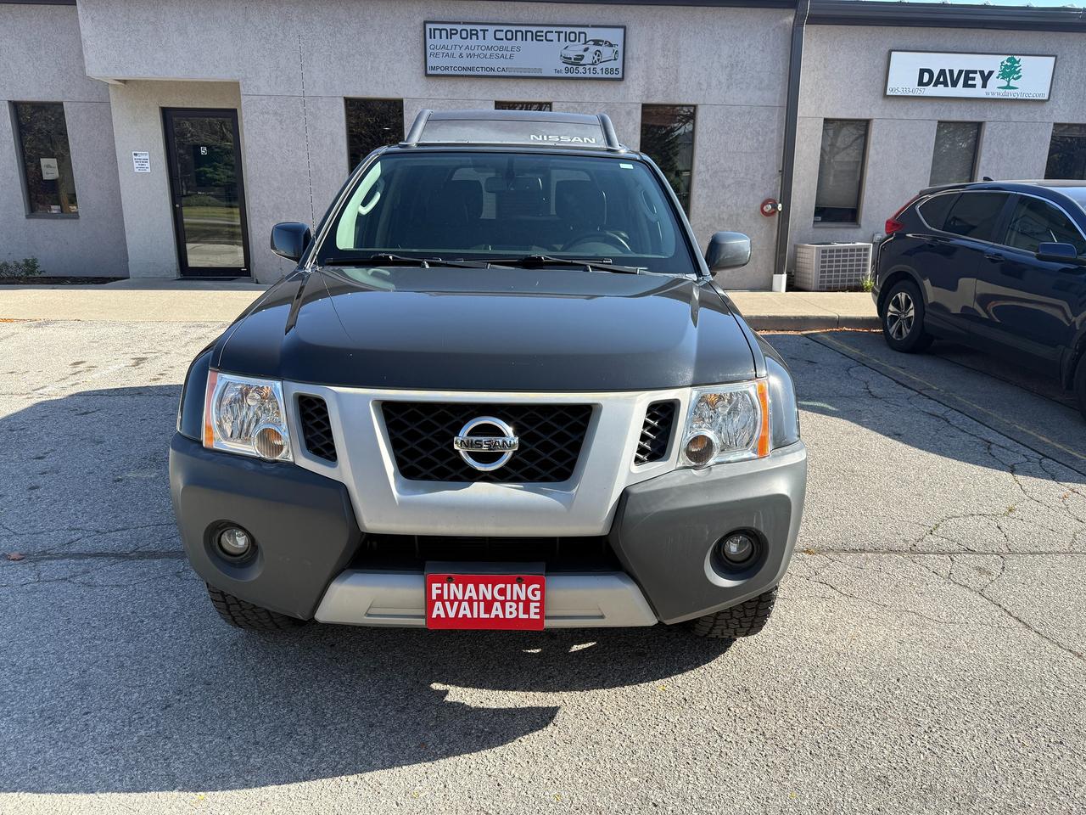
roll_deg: -1.2
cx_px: 543
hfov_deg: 71.6
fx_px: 753
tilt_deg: -15.4
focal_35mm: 24
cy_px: 408
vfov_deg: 56.8
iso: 80
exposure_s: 1/1812
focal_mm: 6.76
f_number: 1.78
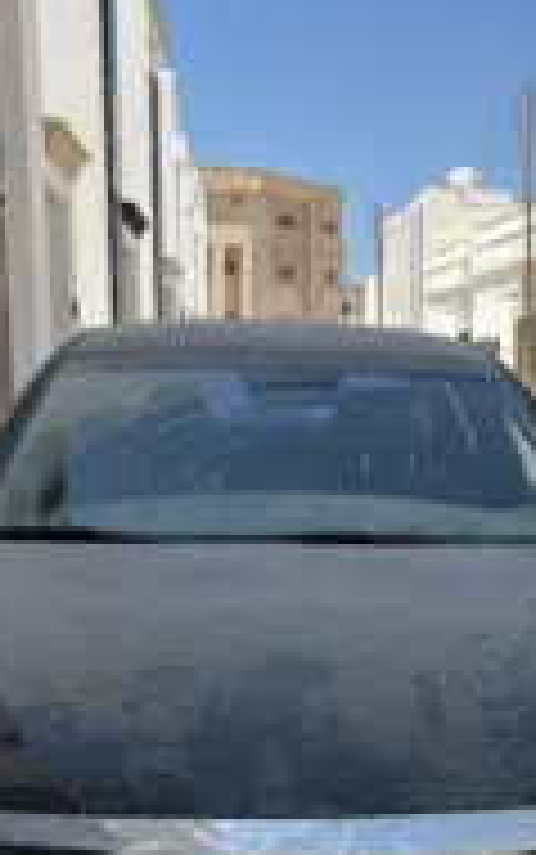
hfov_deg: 22.1
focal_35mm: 58
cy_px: 634
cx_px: 437
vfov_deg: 34.4
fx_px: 1354
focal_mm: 5.7
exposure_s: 1/4630
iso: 50
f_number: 1.5
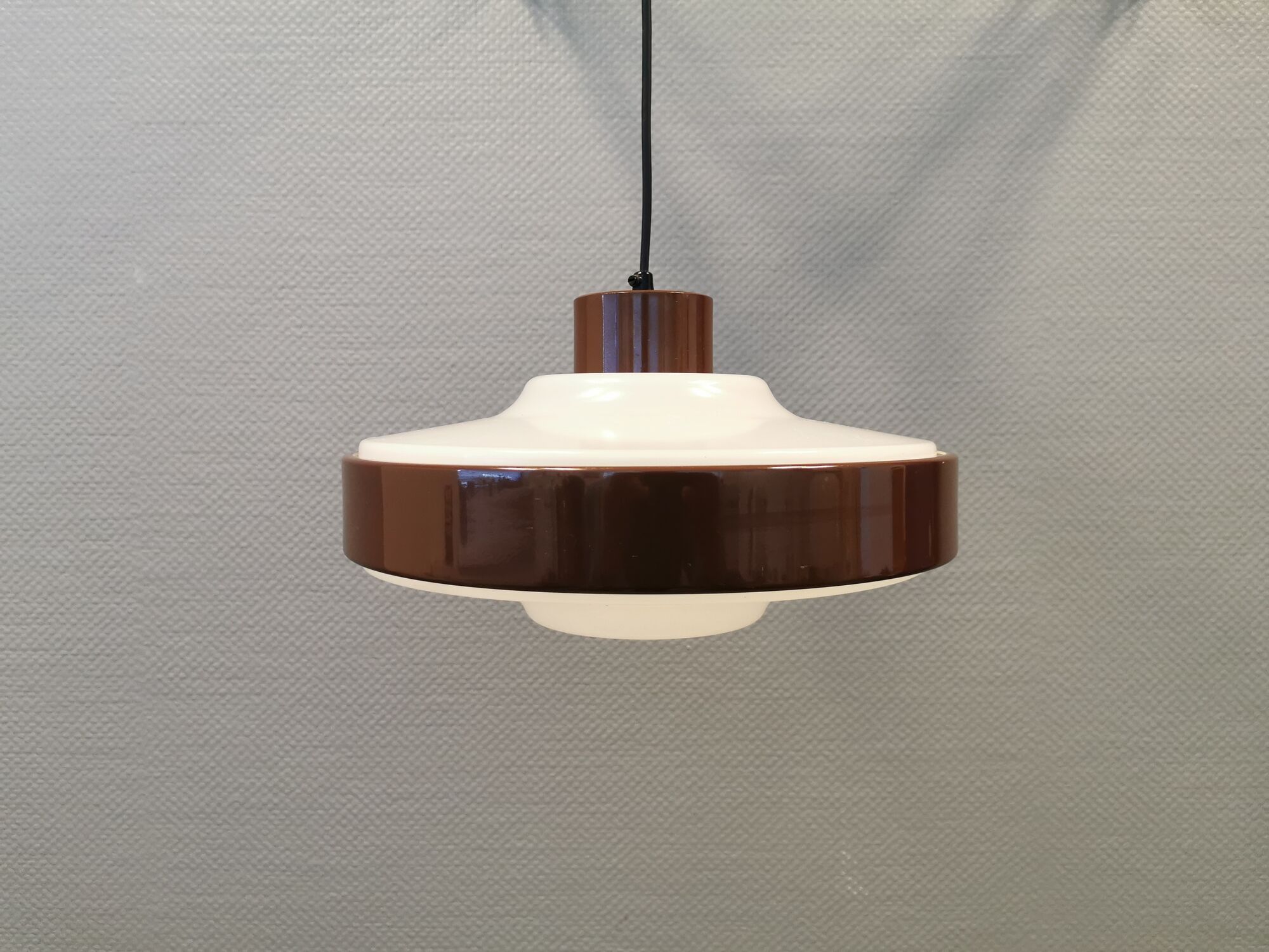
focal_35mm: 27
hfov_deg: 65.3
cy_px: 476
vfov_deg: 51.4
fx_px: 990
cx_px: 634
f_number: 1.6
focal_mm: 5.56
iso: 160
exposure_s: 1/50
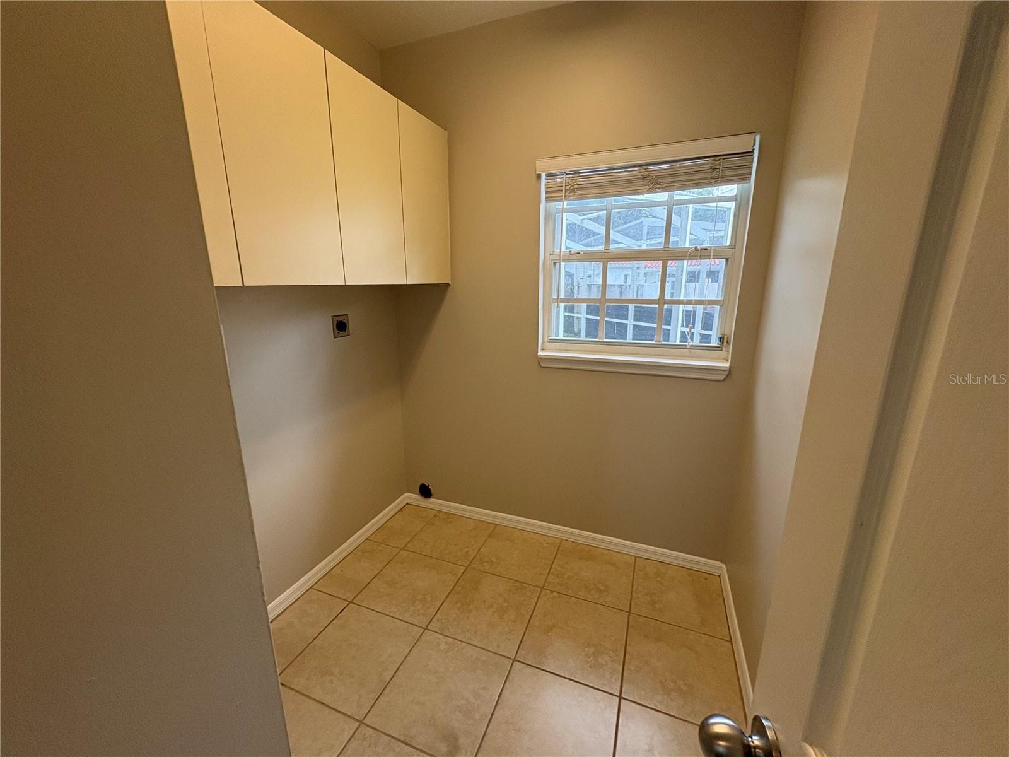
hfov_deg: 102.1
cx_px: 504
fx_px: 408
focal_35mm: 14
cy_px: 378
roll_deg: +0.0
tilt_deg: -13.7
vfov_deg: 85.7
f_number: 2.2
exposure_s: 1/120
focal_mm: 2.22
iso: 125
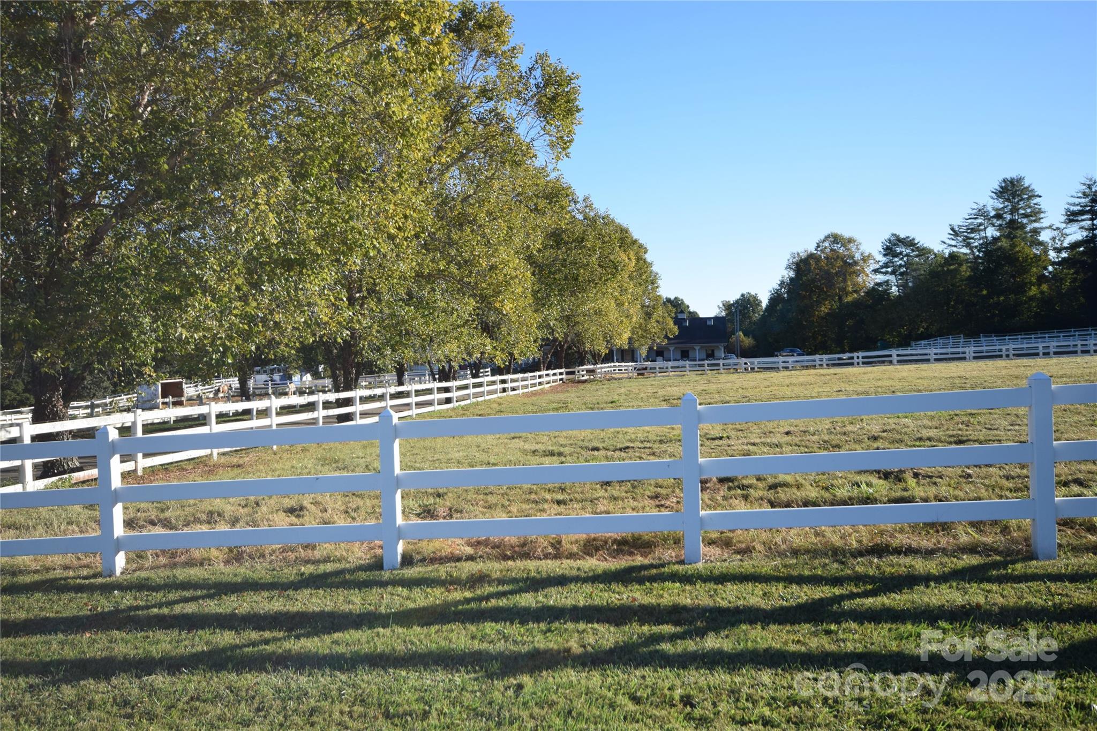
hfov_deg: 61.9
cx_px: 548
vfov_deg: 43.6
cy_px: 366
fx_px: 914
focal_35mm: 30
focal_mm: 20
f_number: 9
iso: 200
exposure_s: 1/320
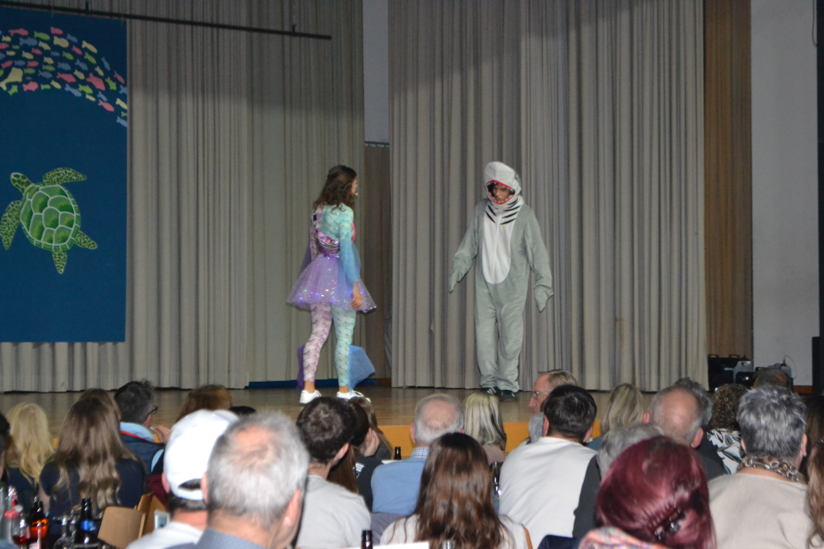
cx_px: 412
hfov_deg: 24.6
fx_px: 1888
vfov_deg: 16.6
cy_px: 274
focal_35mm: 82
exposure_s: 1/60
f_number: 5.6
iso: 3200
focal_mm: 55
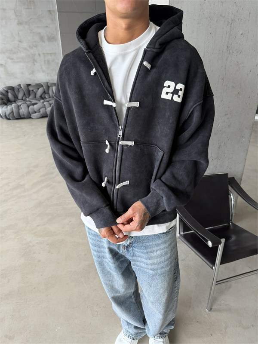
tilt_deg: -26.6
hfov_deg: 56.8
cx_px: 129
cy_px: 172
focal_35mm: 24
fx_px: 239
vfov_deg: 71.6
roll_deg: +1.4
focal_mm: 6.76
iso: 125
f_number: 1.78
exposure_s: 1/121
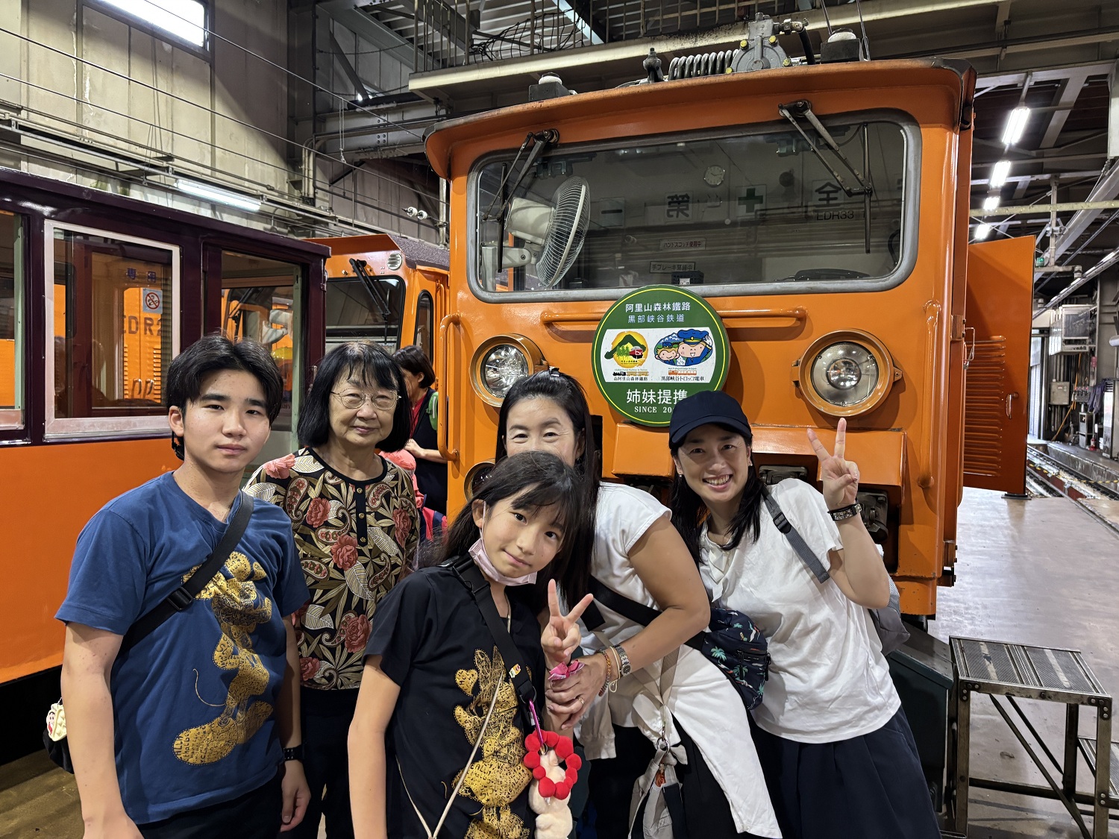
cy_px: 420
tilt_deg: -0.9
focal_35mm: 26
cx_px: 560
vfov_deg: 53.1
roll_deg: -0.7
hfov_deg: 67.3
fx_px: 840
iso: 320
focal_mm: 5.96
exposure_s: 1/60
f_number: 1.6
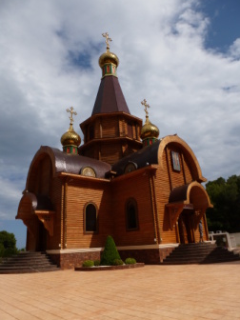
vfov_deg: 69.4
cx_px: 117
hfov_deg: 54.9
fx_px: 231
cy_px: 156
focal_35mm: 25
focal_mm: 4.3
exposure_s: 1/2000
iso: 100
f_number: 4
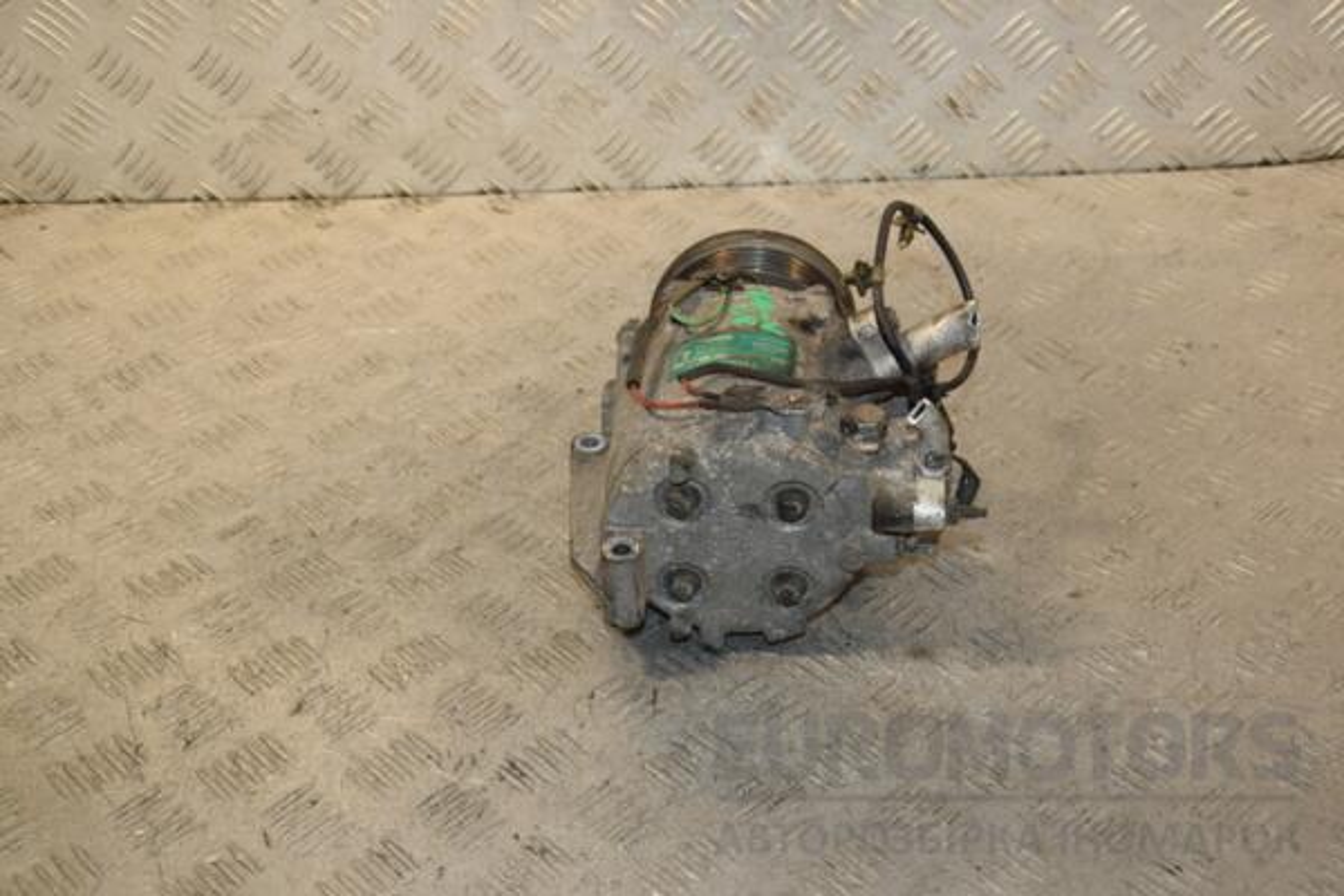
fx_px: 1904
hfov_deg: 38.9
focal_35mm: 51
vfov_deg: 26.5
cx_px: 672
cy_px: 448
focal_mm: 34
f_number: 6.3
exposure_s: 1/200
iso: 800
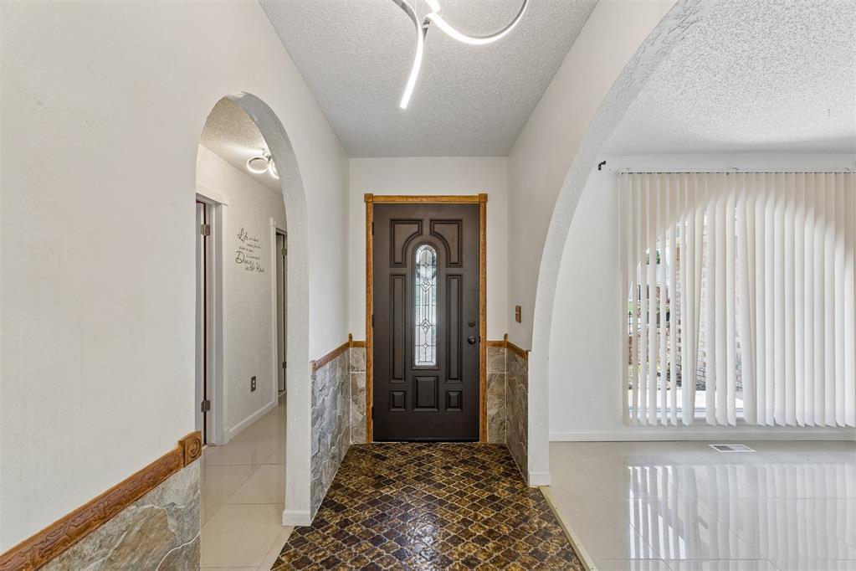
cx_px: 428
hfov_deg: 100.4
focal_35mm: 15
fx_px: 357
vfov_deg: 77.3
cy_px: 286
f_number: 7.1
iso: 200
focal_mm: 10
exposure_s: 1/60
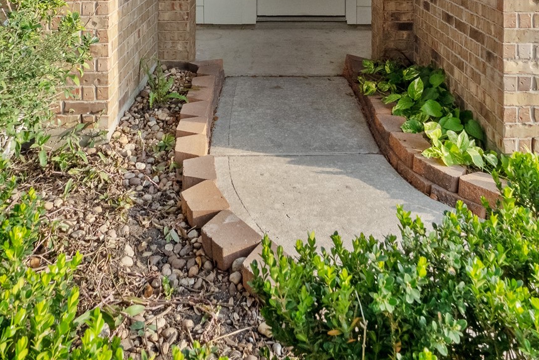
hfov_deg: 50.7
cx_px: 284
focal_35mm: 38
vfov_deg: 29.7
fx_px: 569
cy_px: -81
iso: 800
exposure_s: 1/125
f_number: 9
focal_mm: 10
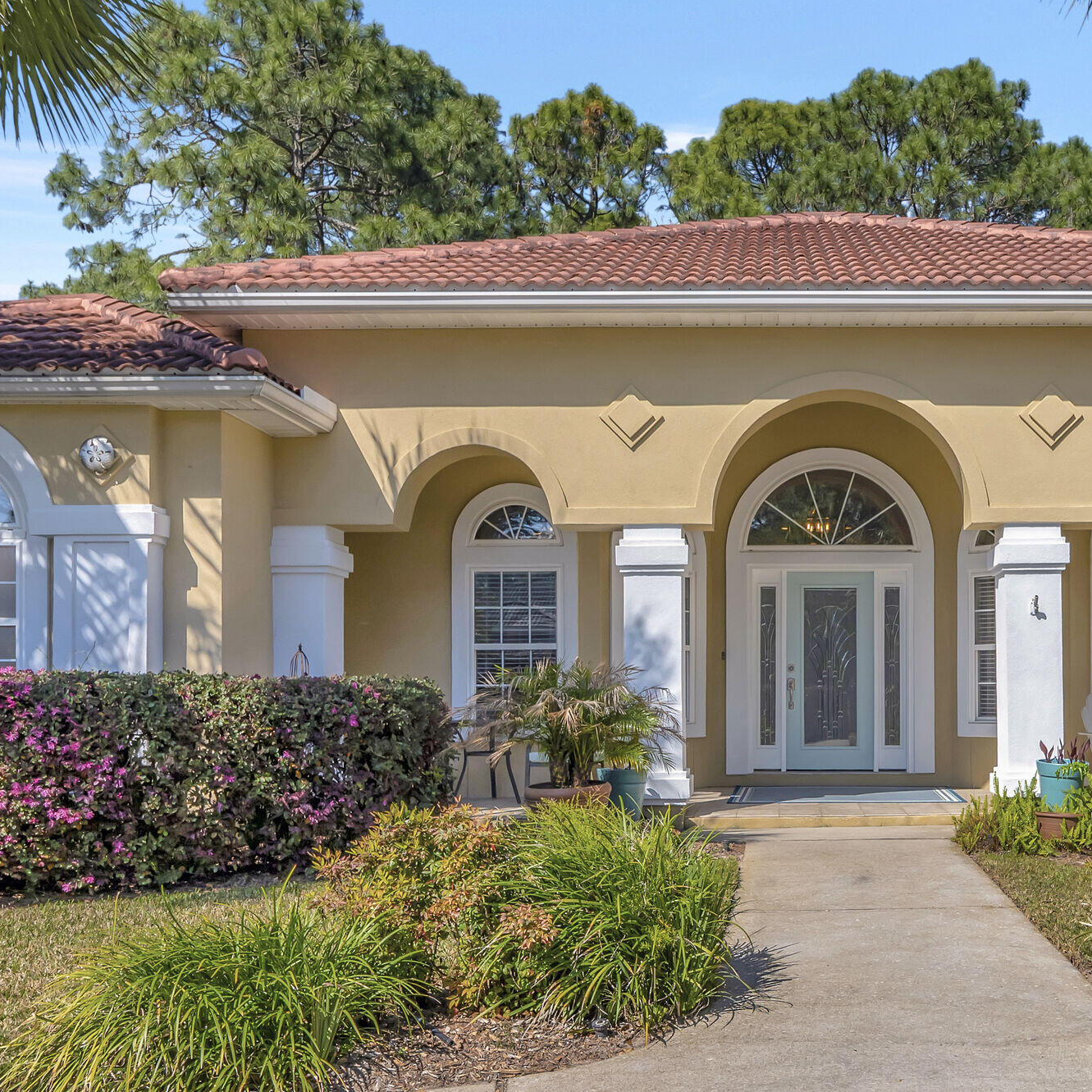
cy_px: 550
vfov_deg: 48.5
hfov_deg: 47.0
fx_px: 1213
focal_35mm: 34
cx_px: 793
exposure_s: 1/800
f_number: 10
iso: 400
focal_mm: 17
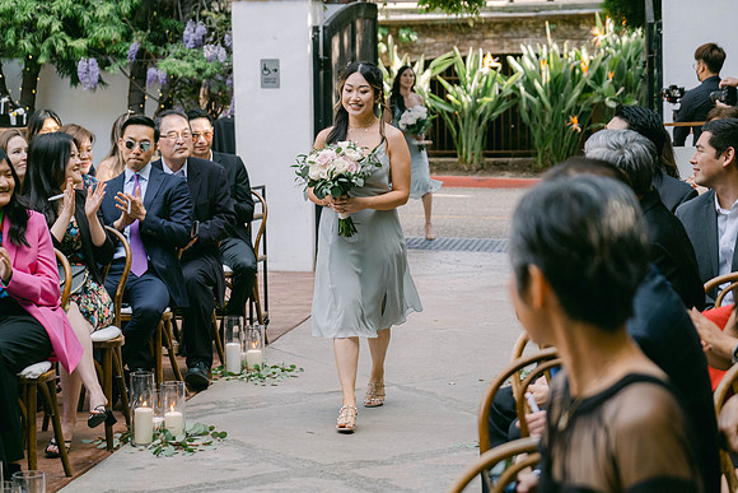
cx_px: 369
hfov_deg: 22.5
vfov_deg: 15.1
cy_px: 246
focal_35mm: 90
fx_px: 1855
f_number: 2.8
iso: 320
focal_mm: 58.7
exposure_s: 1/320
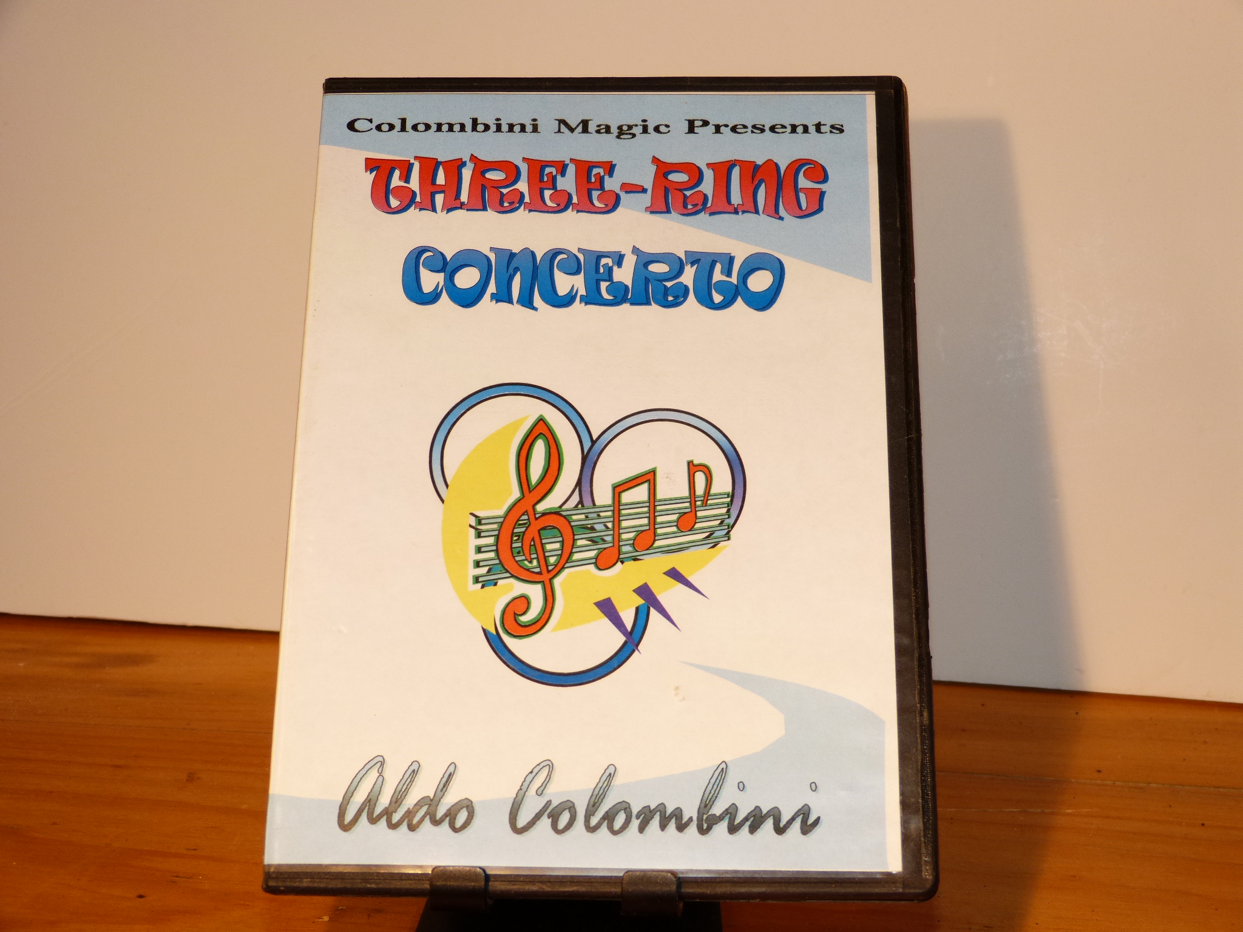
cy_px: 466
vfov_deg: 23.7
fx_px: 2226
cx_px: 622
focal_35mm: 62
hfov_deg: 31.2
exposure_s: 1/60
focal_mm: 11
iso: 100
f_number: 3.3
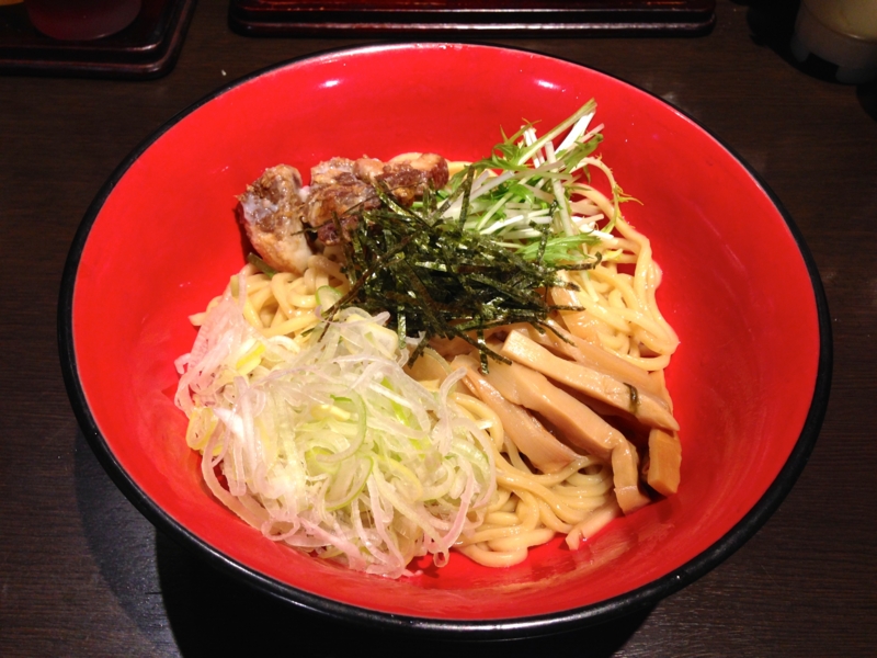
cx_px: 438
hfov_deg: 55.4
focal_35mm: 33
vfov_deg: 42.9
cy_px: 329
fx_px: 836
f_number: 2.4
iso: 80
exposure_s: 1/20
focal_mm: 4.12
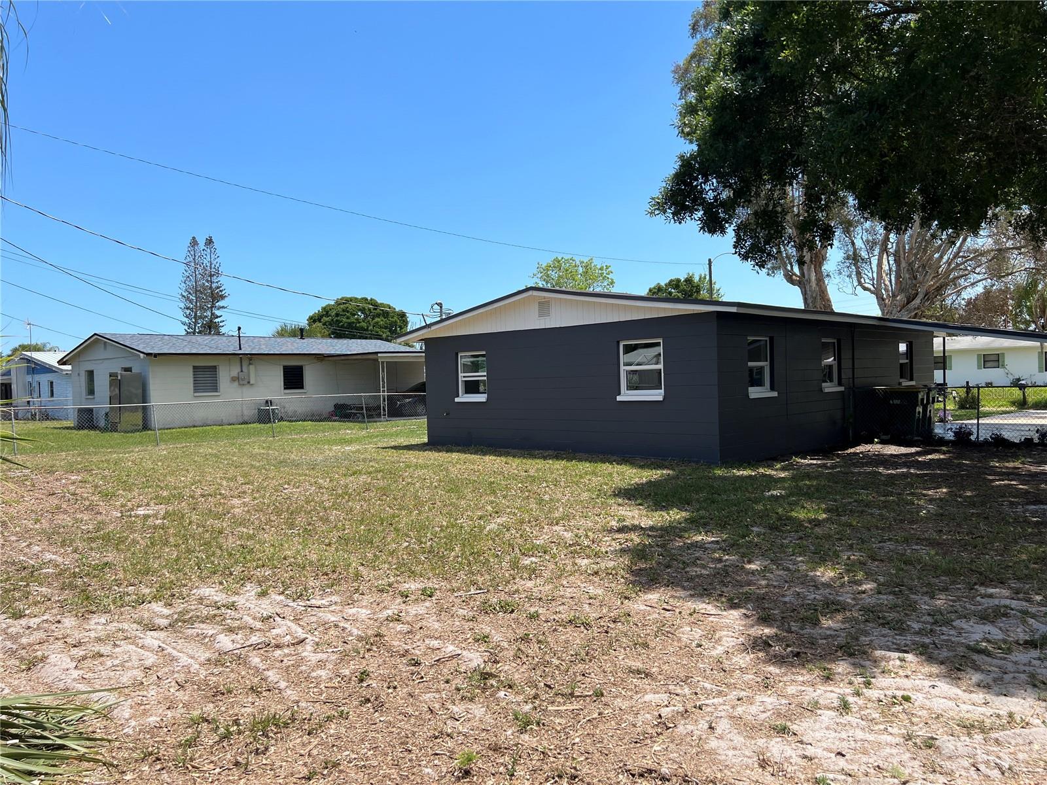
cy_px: 392
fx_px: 786
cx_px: 524
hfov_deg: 67.3
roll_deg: +2.1
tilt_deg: -2.5
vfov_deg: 53.1
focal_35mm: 26
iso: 50
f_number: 1.5
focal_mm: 5.7
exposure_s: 1/3831
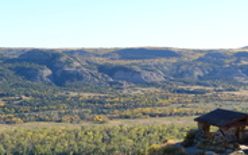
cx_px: 171
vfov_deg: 14.1
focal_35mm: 93
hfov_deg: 22.2
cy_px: 75
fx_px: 629
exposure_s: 1/500
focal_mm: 20.2
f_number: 4
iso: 125
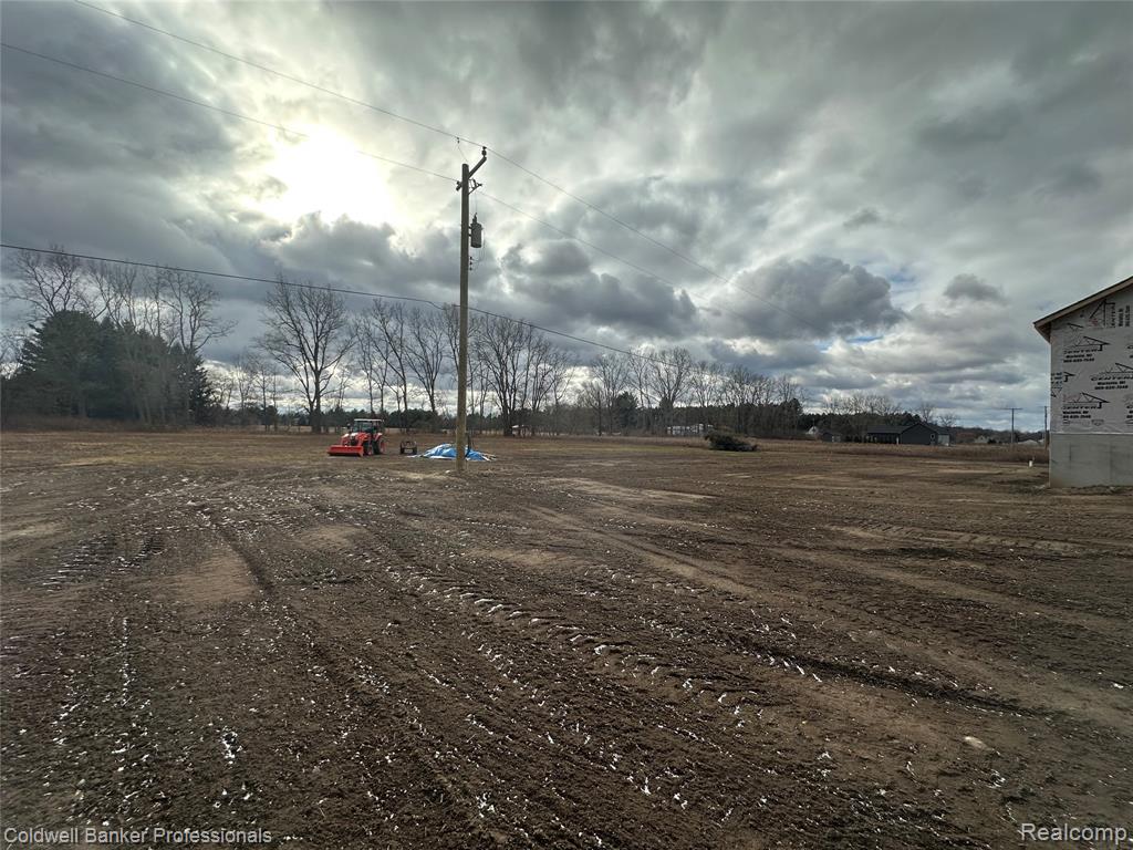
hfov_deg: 102.1
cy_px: 425
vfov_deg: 85.7
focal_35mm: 14
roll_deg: -0.8
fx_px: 458
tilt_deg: +0.1
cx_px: 566
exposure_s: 1/1575
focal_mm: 2.22
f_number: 2.2
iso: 40
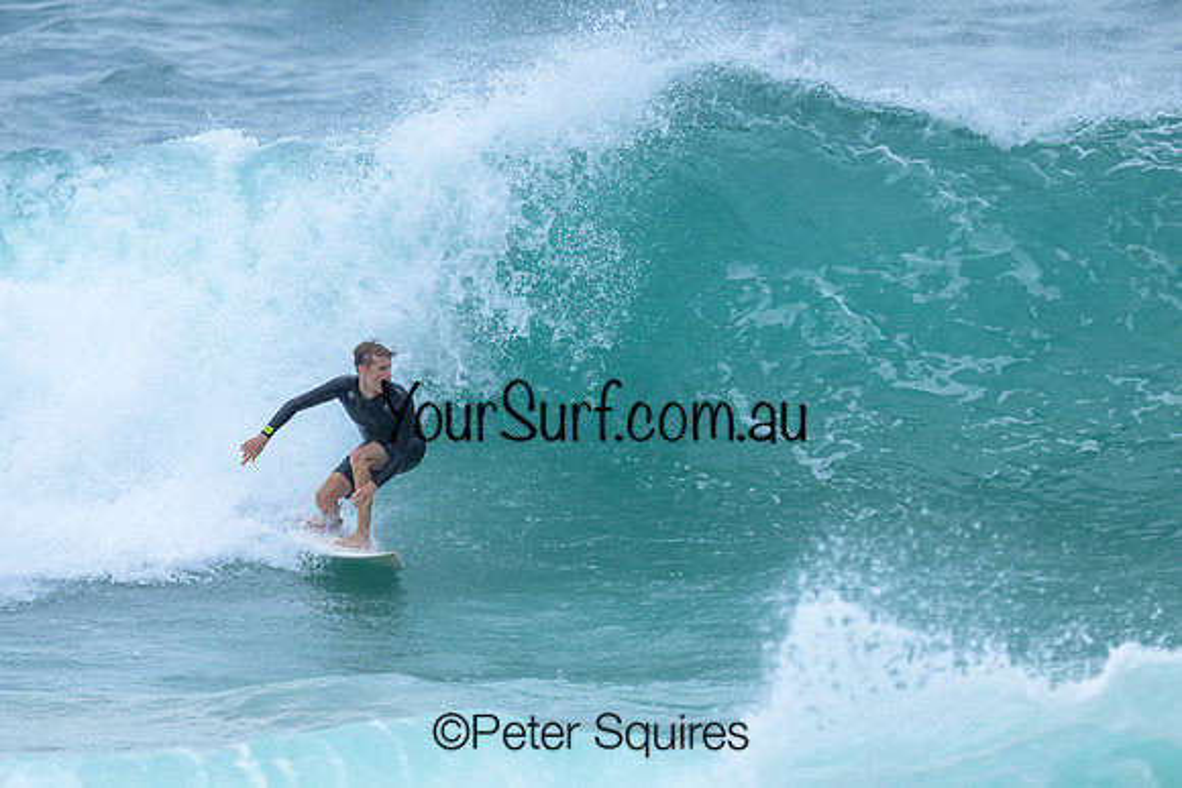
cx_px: 497
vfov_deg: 1.3
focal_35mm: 1045
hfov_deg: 2.0
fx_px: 34320
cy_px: 334
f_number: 6.3
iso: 1100
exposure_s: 1/2500
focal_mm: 800
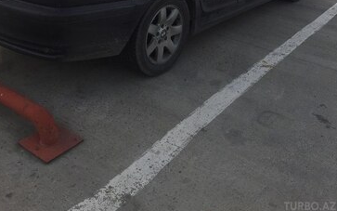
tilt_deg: -15.3
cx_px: 167
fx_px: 386
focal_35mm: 42
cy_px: -12
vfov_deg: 28.2
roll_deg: -3.0
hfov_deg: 47.2
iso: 32
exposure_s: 1/2475
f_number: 2.2
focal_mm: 4.15
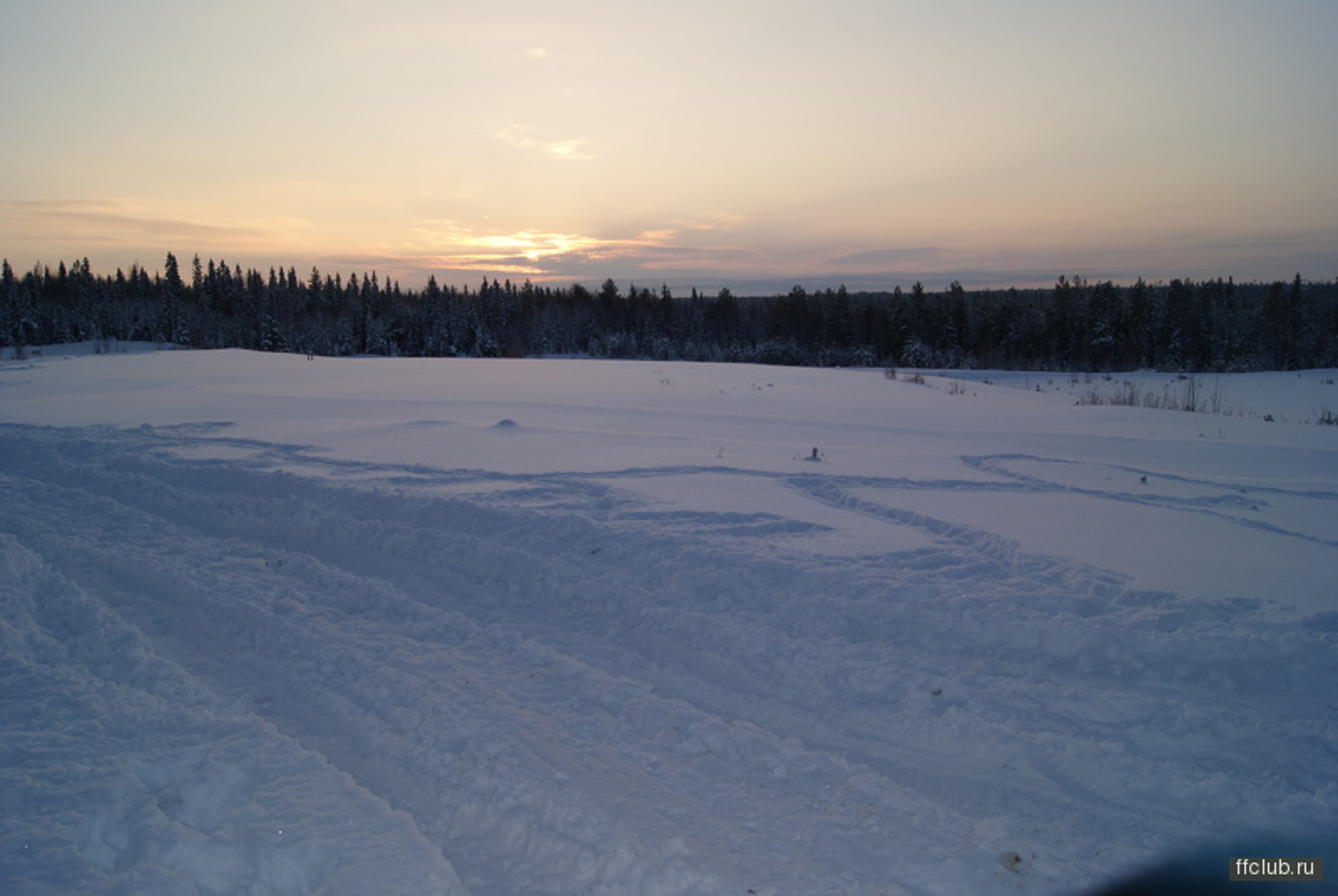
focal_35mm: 27
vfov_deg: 48.1
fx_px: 1005
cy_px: 448
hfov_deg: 67.3
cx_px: 669
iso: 100
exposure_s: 1/160
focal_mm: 18
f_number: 8
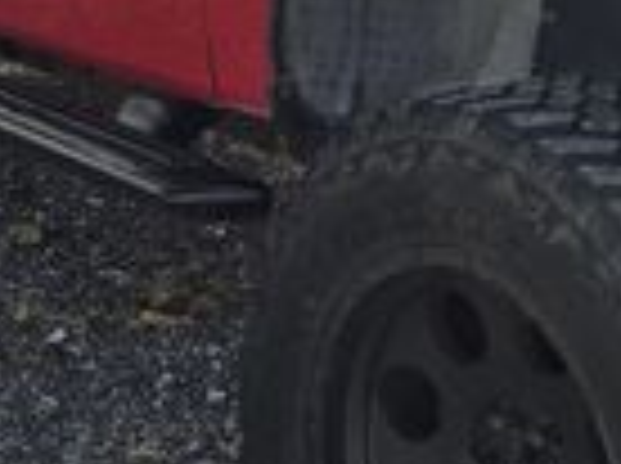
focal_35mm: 107
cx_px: 711
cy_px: 63
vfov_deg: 13.7
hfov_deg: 17.7
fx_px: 1916
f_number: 1.7
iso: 12
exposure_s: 1/497
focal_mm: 6.3
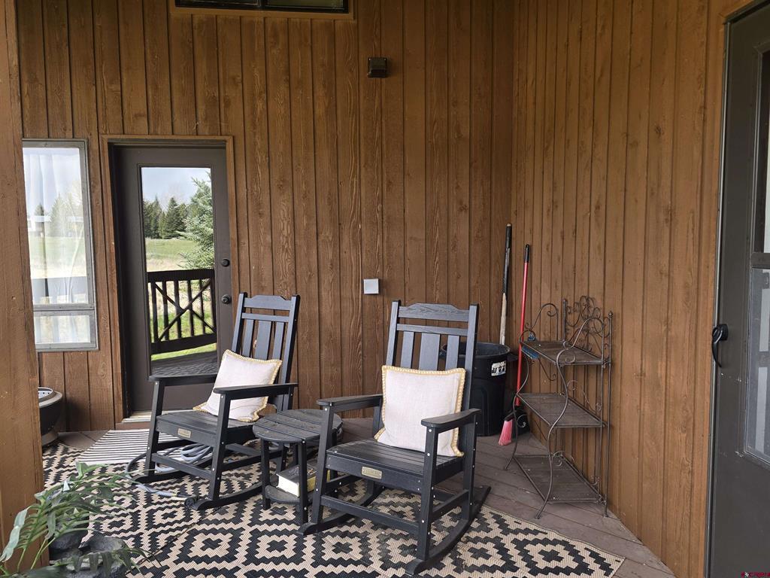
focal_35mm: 23
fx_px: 512
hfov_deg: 73.9
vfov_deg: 58.9
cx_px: 385
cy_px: 289
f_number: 1.7
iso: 16
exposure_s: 1/60
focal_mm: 6.3
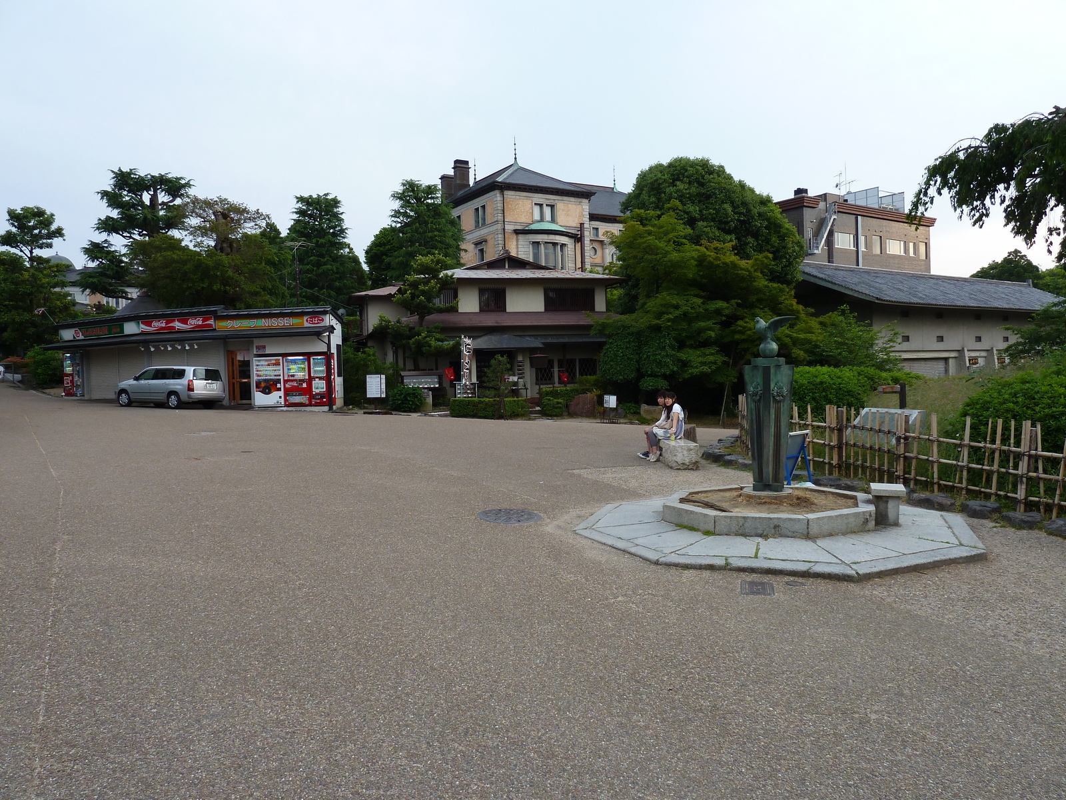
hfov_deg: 69.4
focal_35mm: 25
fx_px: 770
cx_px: 533
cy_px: 400
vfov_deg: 54.9
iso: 80
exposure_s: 1/100
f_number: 4
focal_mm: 4.1
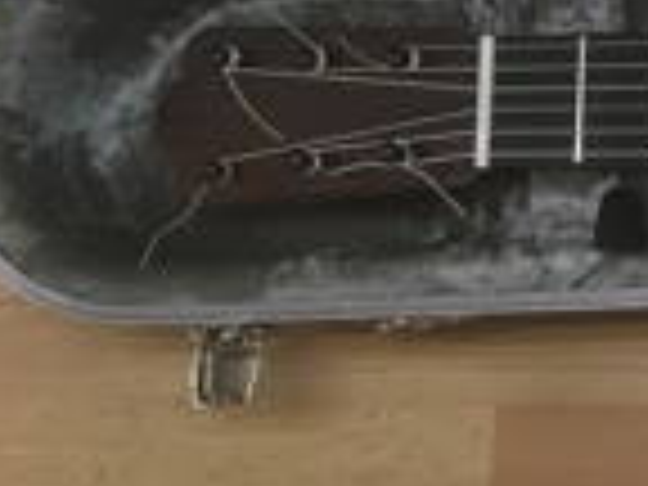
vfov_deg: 12.1
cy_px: 27
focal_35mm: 121
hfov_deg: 13.8
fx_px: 2265
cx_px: 1305
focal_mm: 4.15
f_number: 2.2
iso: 100
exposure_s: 1/33
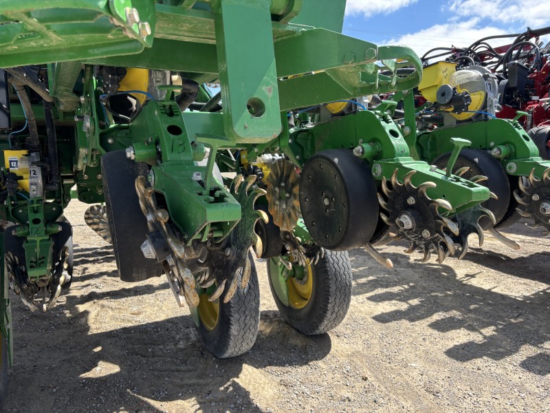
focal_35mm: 26
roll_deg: +1.0
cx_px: 275
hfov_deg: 67.3
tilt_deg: -9.2
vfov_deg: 53.1
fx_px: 413
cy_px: 206
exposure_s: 1/662
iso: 50
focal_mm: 5.96
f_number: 1.6
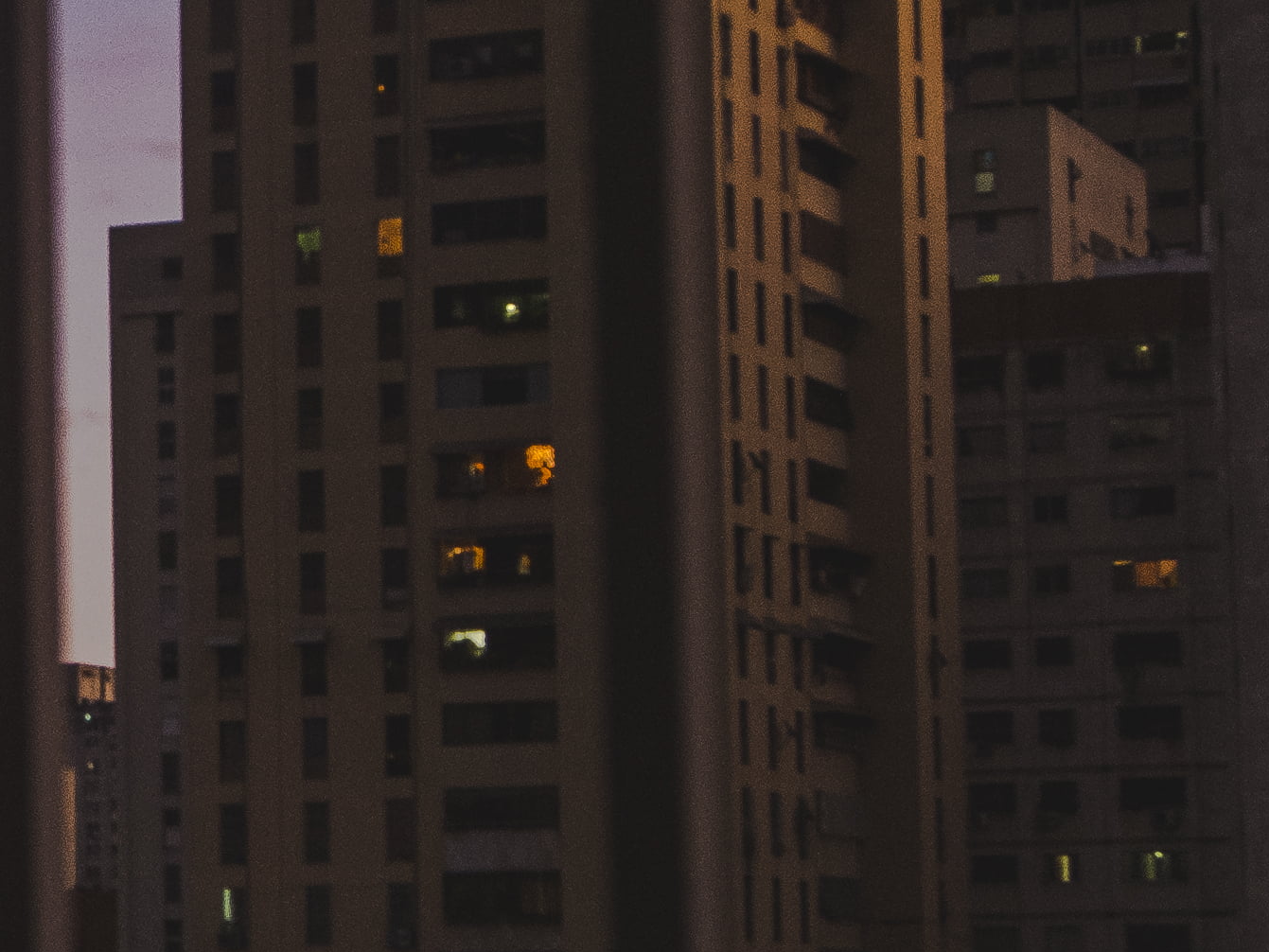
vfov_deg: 10.9
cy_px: 477
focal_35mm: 136
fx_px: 4986
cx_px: -204
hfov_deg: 14.1
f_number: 3.5
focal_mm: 10.7
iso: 200
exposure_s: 1/13
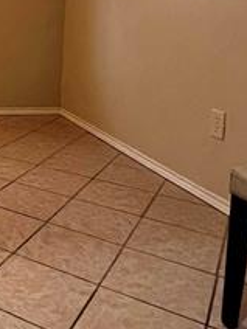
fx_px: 447
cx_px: -59
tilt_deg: -3.3
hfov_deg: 26.9
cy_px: 33
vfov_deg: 37.7
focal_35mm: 47
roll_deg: -2.5
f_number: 1.8
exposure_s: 1/60
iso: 640
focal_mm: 1.57
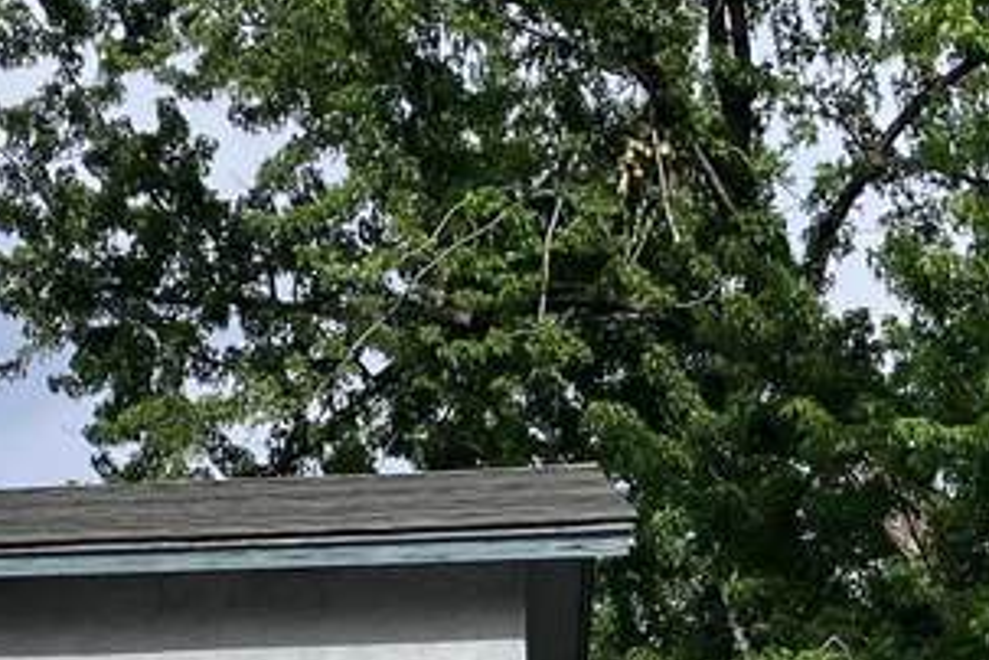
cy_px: 1366
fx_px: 3379
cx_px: 189
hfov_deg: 16.5
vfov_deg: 10.2
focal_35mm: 123
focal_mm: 3.99
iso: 32
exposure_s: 1/2857
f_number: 1.8
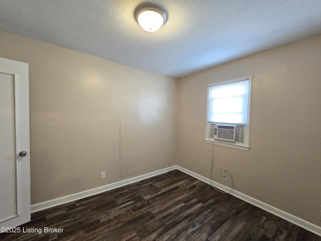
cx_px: 160
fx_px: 121
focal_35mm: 13
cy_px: 120
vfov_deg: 89.9
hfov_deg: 106.2
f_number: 2.2
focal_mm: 2.2
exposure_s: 1/60
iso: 800
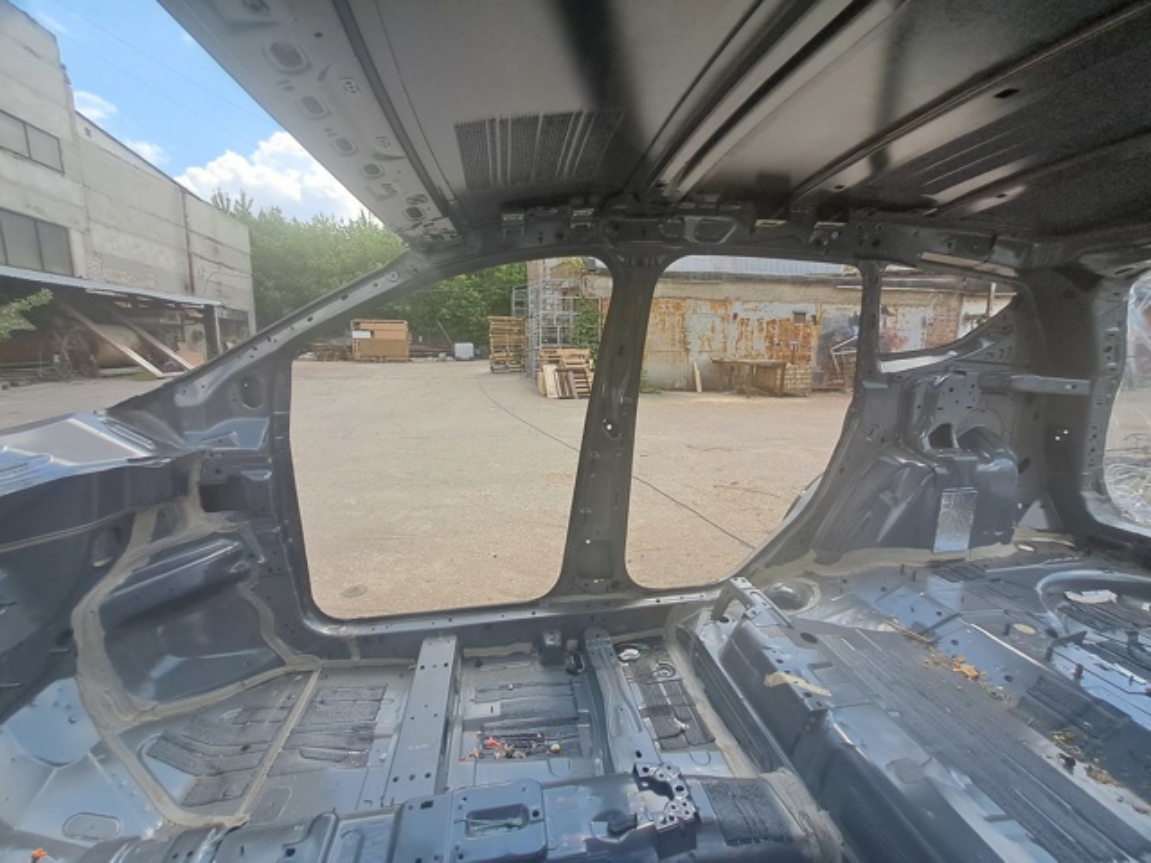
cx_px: 576
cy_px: 432
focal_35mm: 13
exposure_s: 1/469
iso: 50
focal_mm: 1.13
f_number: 2.2
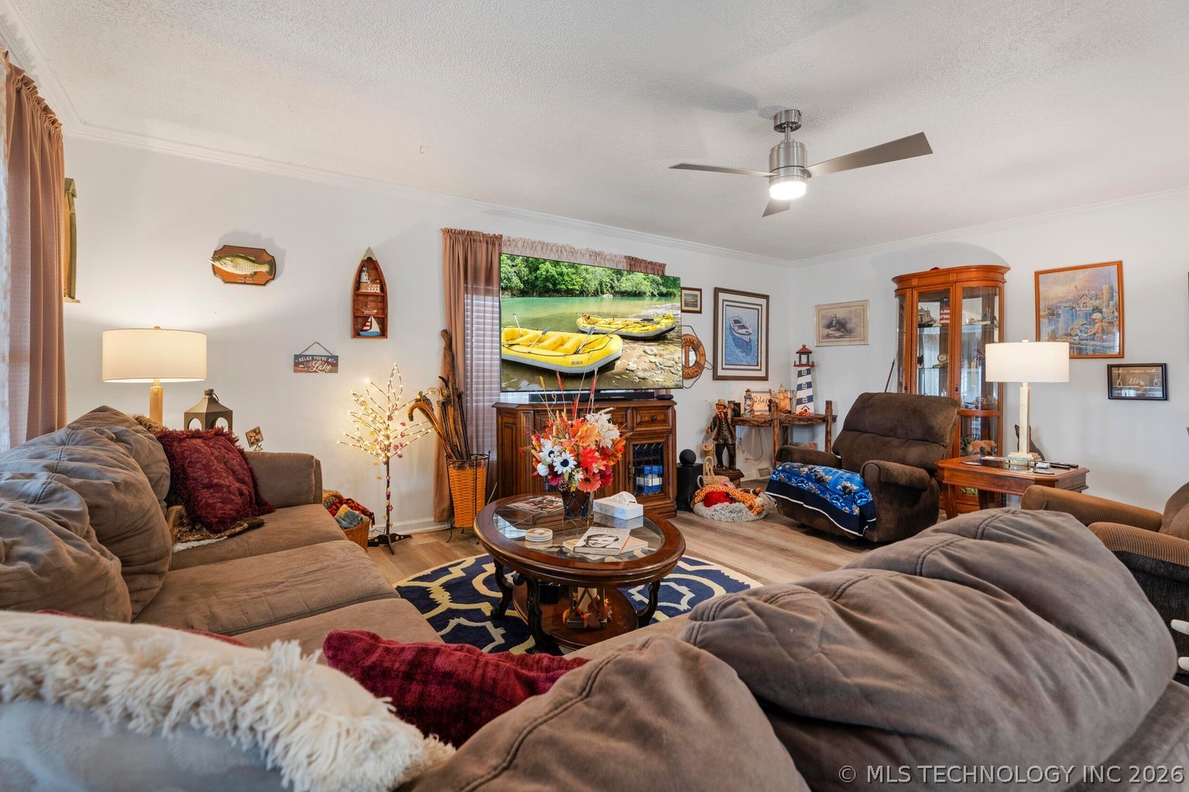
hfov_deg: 96.7
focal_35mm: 16
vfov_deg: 73.7
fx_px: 528
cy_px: 396
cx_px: 594
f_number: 8
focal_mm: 16
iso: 160
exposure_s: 2.5
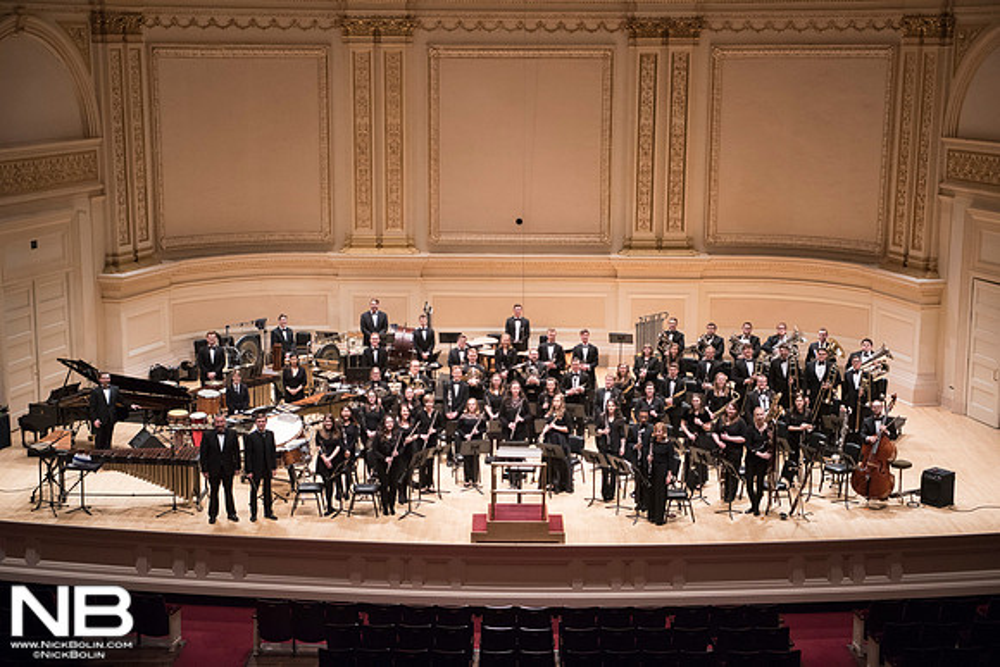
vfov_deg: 23.4
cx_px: 500
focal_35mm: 58
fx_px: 1611
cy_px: 334
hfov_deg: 34.5
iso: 1600
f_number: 2.8
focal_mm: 58
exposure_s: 1/200
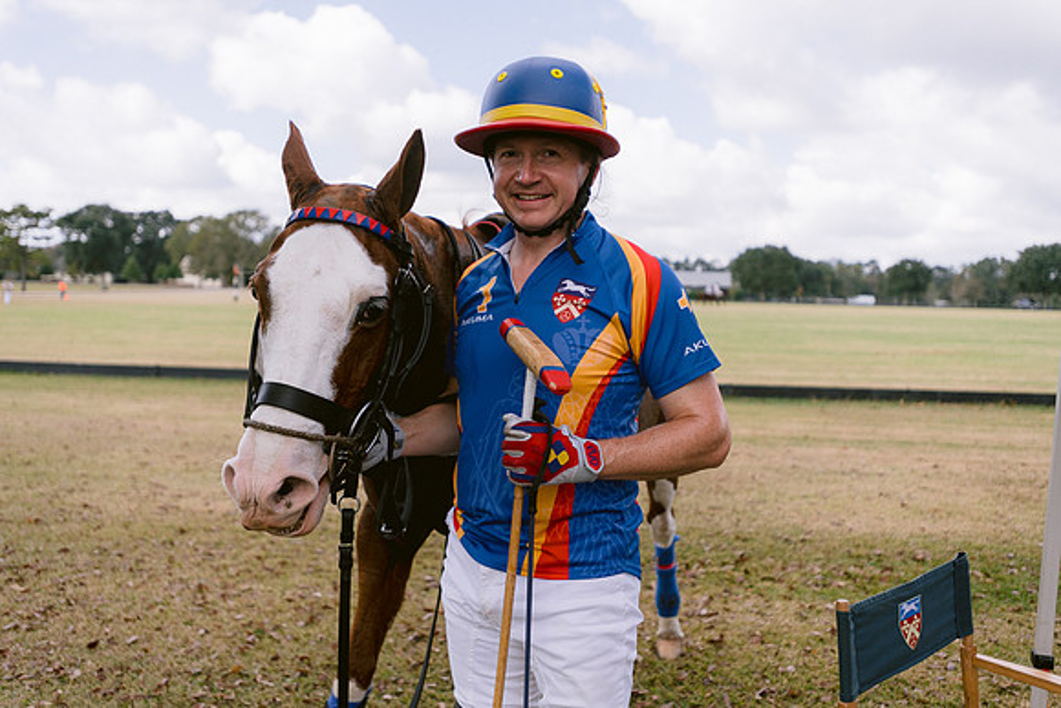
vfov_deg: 37.9
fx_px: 1032
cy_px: 354
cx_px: 530
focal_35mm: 35
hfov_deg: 54.4
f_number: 2.8
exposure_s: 1/2500
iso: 200
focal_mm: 35
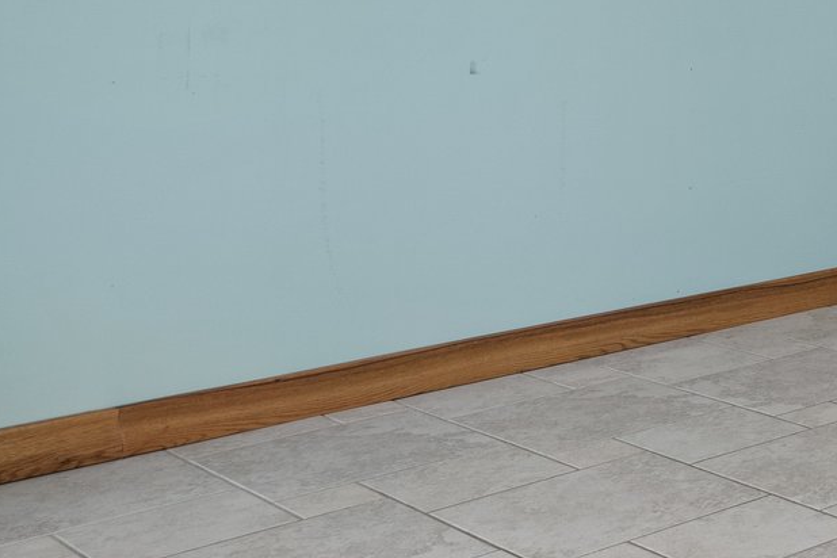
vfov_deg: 20.8
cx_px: 1380
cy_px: -13
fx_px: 1465
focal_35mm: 63
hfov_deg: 23.0
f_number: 8
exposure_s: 1/2.5
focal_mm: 19
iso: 320
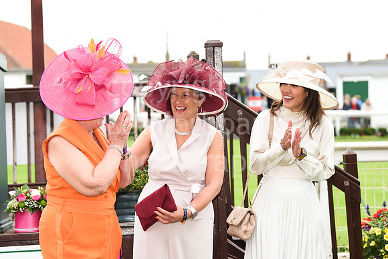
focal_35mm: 95
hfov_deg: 21.5
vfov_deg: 14.4
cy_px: 130
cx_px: 194
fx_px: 1024
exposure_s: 1/500
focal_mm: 95
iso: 640
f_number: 4.5
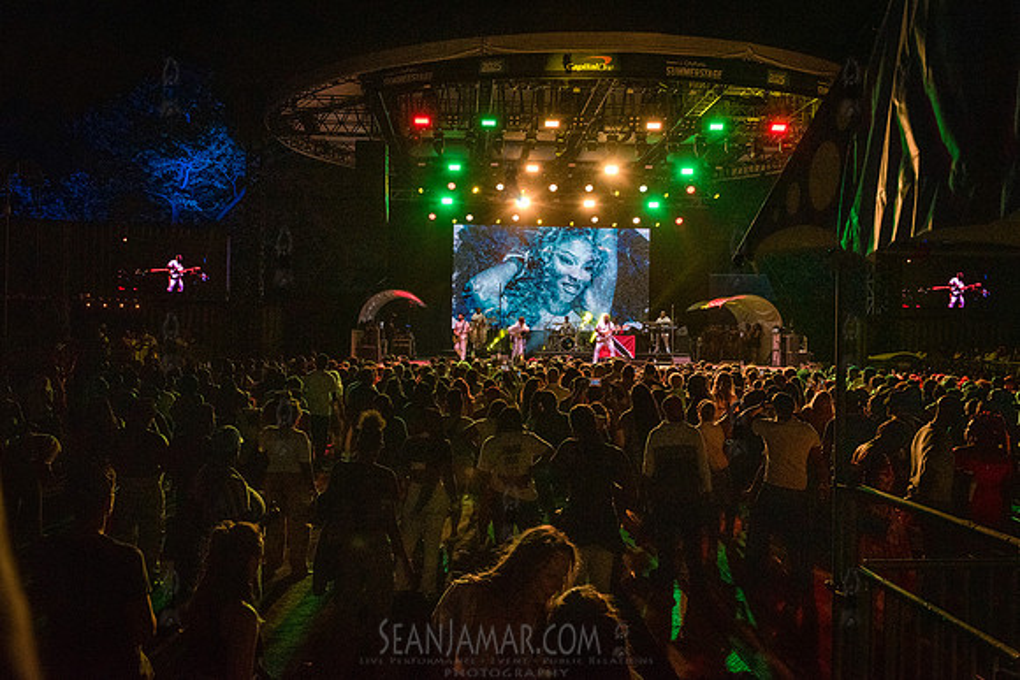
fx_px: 857
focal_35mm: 30
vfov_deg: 43.3
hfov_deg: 61.5
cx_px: 495
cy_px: 336
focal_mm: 29
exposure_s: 1/320
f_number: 5
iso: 6400
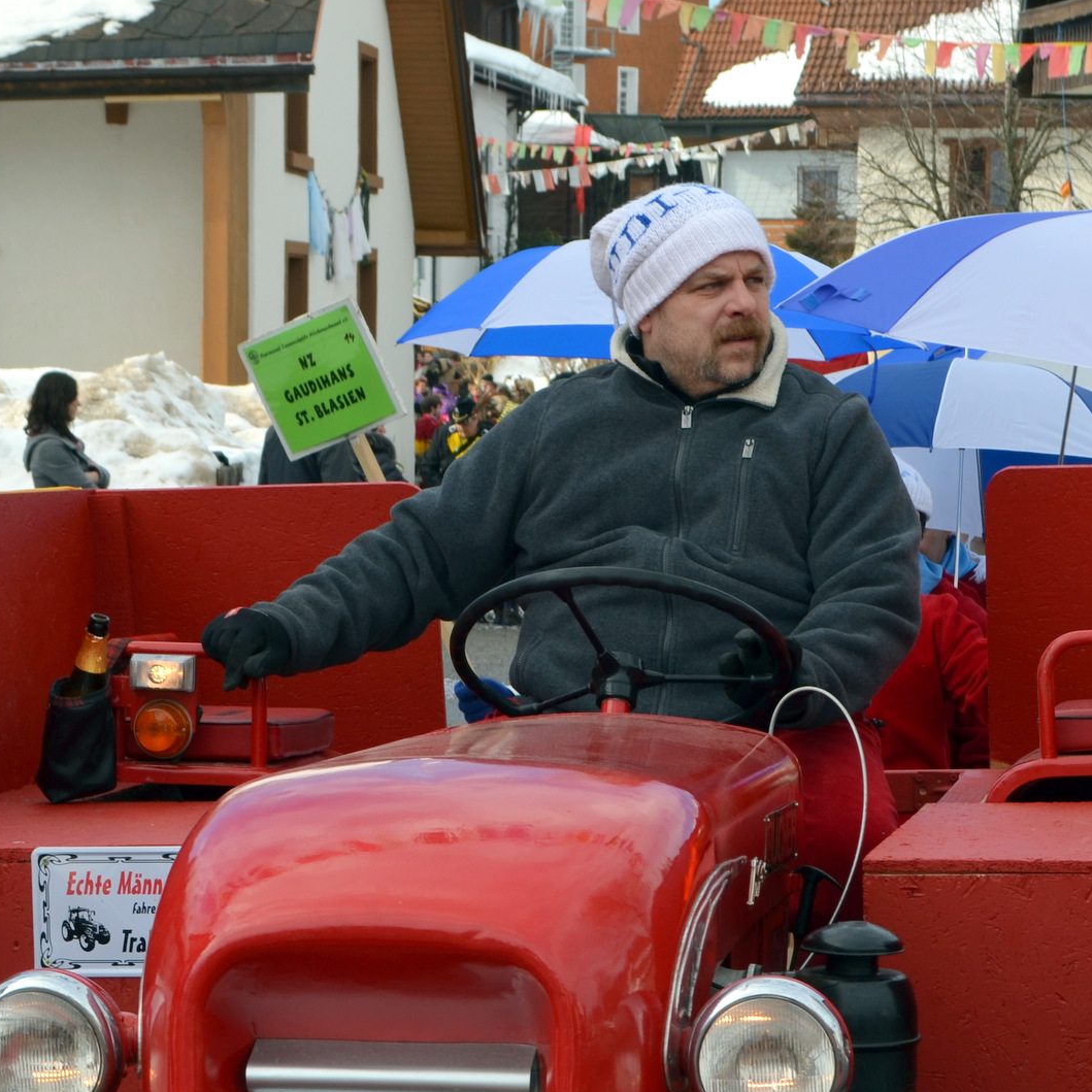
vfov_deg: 22.5
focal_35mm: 77
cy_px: 548
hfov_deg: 22.5
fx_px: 2748
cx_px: 518
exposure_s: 1/200
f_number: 9
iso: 100
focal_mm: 40
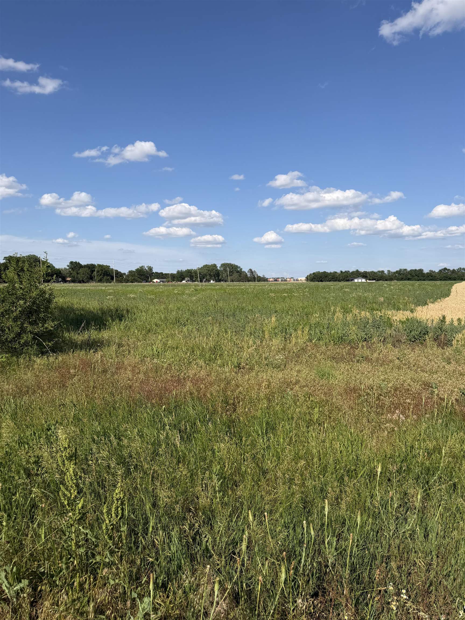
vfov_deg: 71.6
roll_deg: +0.0
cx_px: 232
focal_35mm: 24
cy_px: 310
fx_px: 430
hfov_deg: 56.8
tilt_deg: -3.7
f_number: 1.78
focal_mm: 6.76
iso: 80
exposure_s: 1/5714
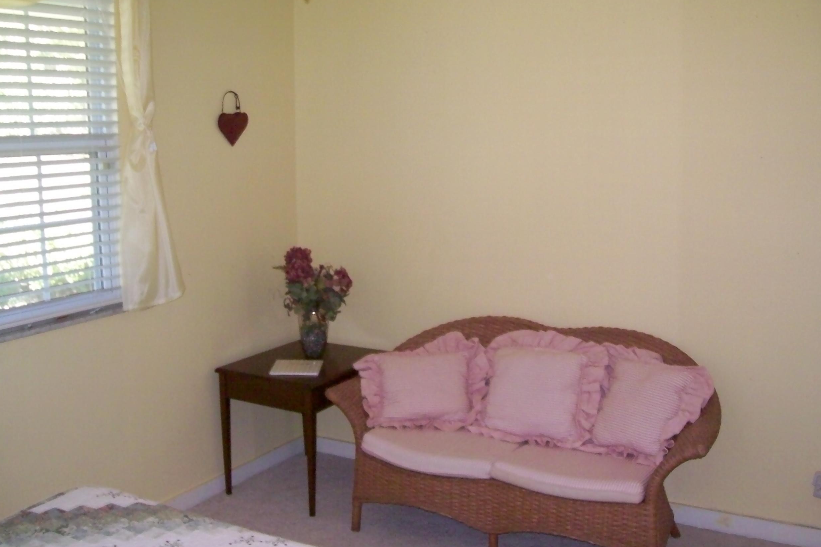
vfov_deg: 34.2
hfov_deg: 49.6
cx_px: 409
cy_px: 249
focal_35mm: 39
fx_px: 889
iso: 160
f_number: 2.7
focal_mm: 6
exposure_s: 1/64
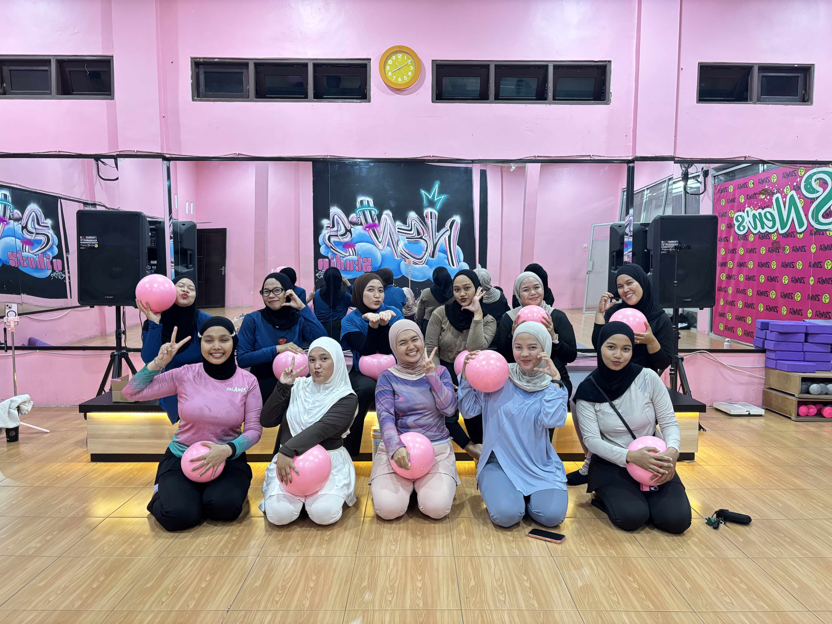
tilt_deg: -4.7
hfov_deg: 67.3
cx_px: 416
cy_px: 312
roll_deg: +0.2
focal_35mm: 26
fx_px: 625
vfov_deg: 53.1
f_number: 1.6
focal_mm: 5.96
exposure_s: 1/33
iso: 400
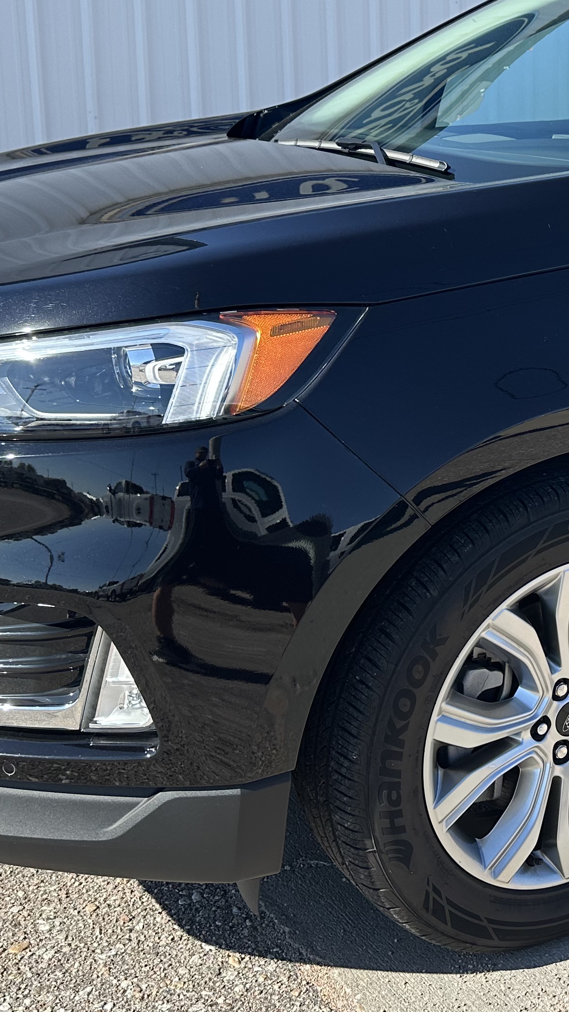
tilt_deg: -13.8
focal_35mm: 50
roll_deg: -2.6
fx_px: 1341
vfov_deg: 41.0
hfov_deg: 22.4
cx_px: 647
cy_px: 382
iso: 80
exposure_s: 1/2070
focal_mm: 6.86
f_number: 1.78
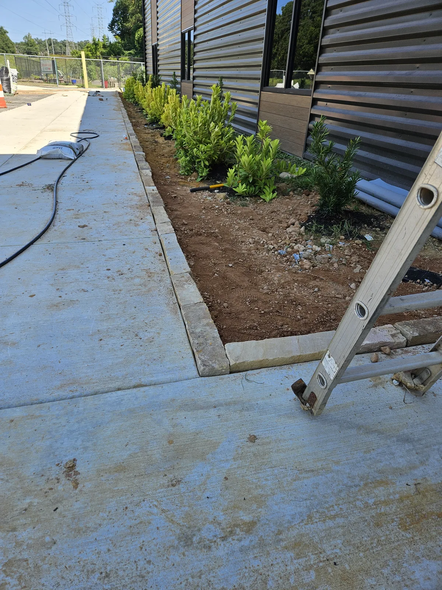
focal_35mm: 23
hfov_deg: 58.9
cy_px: 295
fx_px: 392
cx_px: 221
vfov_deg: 73.9
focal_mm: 5.4
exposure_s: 1/607
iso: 25
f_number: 1.8
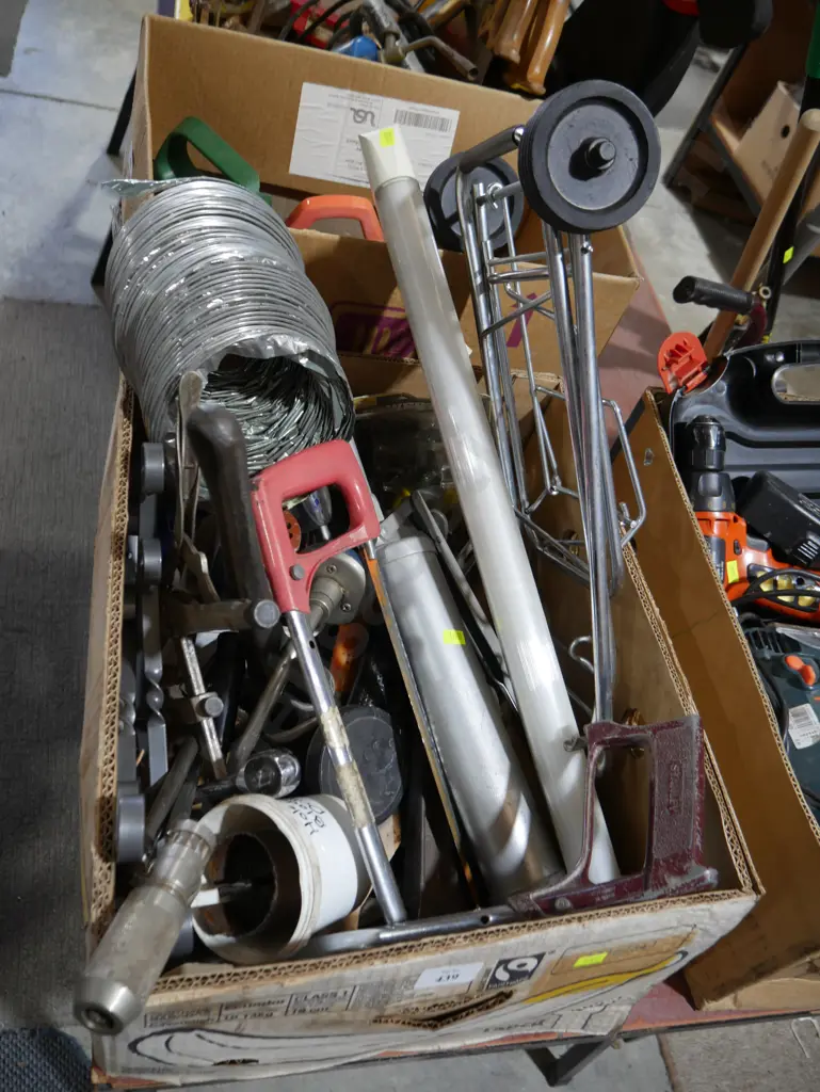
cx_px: 410
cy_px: 546
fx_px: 884
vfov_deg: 63.4
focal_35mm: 28
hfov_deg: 49.8
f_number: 3.5
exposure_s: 1/60
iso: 320
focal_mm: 14
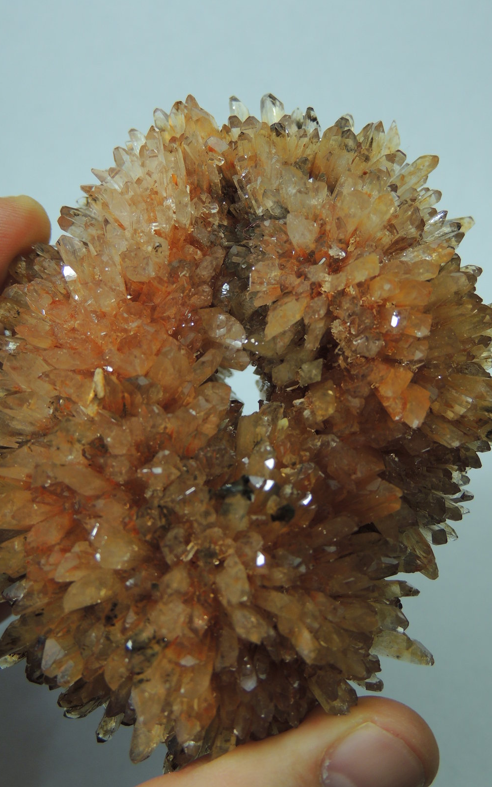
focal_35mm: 50
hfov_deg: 25.8
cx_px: 236
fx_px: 1073
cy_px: 393
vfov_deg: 40.3
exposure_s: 1/50
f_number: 3.5
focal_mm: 8.3
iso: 100
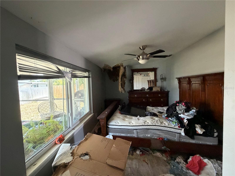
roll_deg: +1.0
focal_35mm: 14
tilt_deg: -2.8
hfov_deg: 102.1
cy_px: 88
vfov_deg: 85.7
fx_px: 95
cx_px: 118
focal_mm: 2.22
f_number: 2.2
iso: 500
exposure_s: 1/60
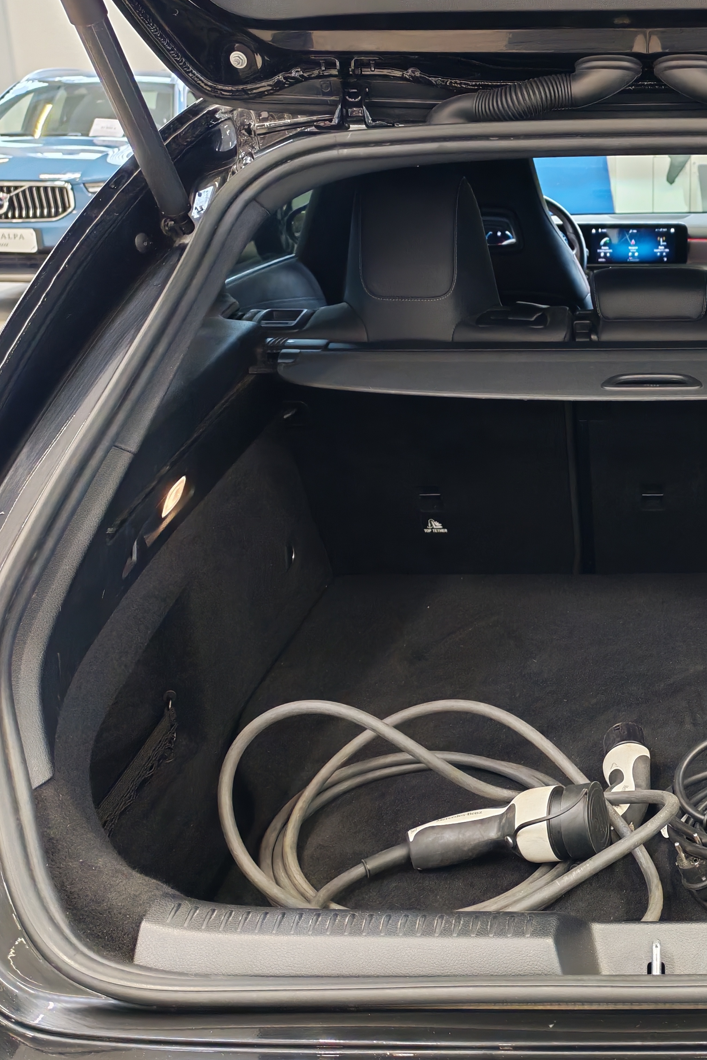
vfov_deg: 46.4
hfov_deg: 30.3
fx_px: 1237
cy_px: 527
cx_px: 653
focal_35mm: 42
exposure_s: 1/100
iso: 729
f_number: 1.9
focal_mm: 6.12
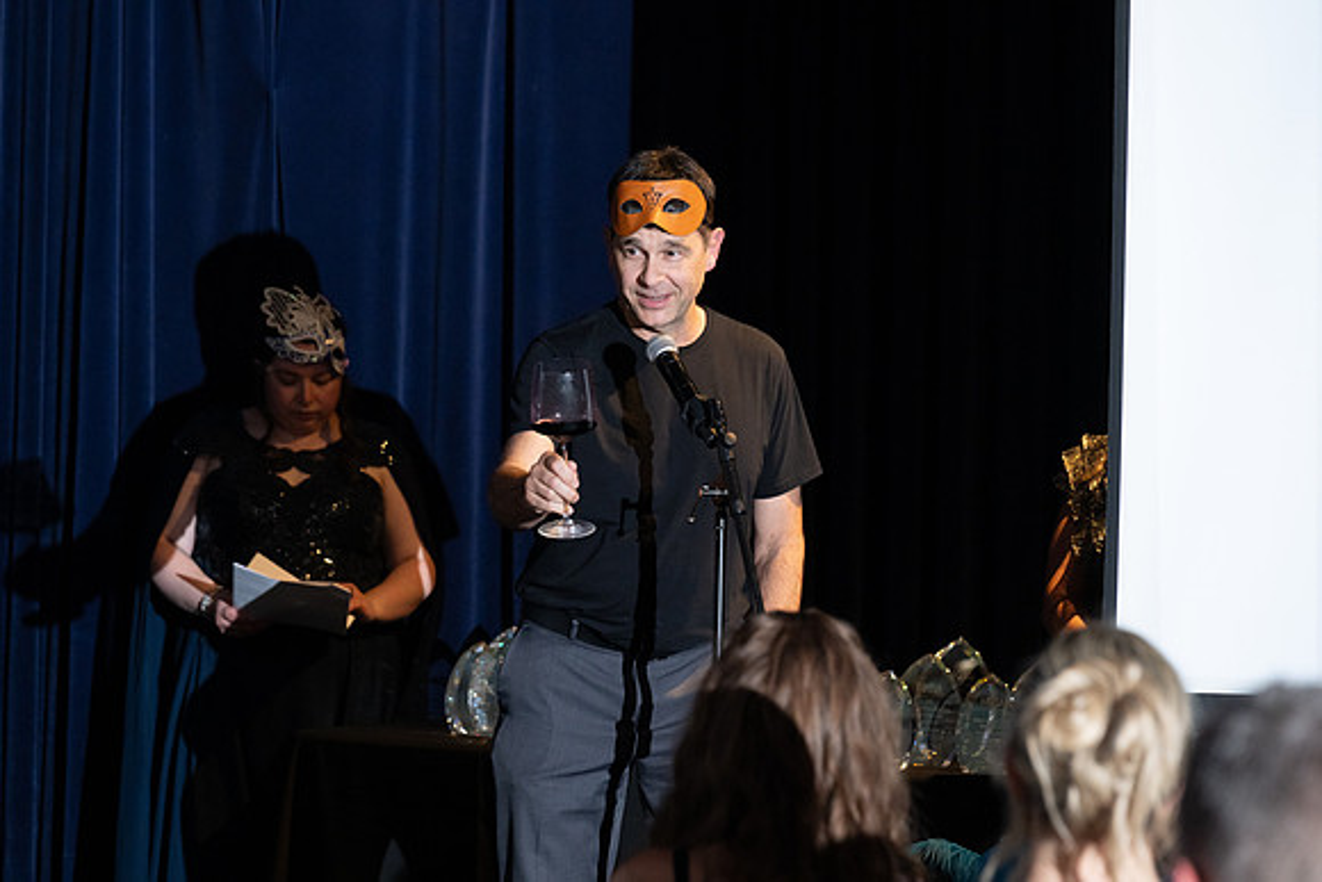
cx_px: 661
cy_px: 441
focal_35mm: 150
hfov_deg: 13.7
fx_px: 5509
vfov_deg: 9.2
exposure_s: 1/200
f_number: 5
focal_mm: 150
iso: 2500
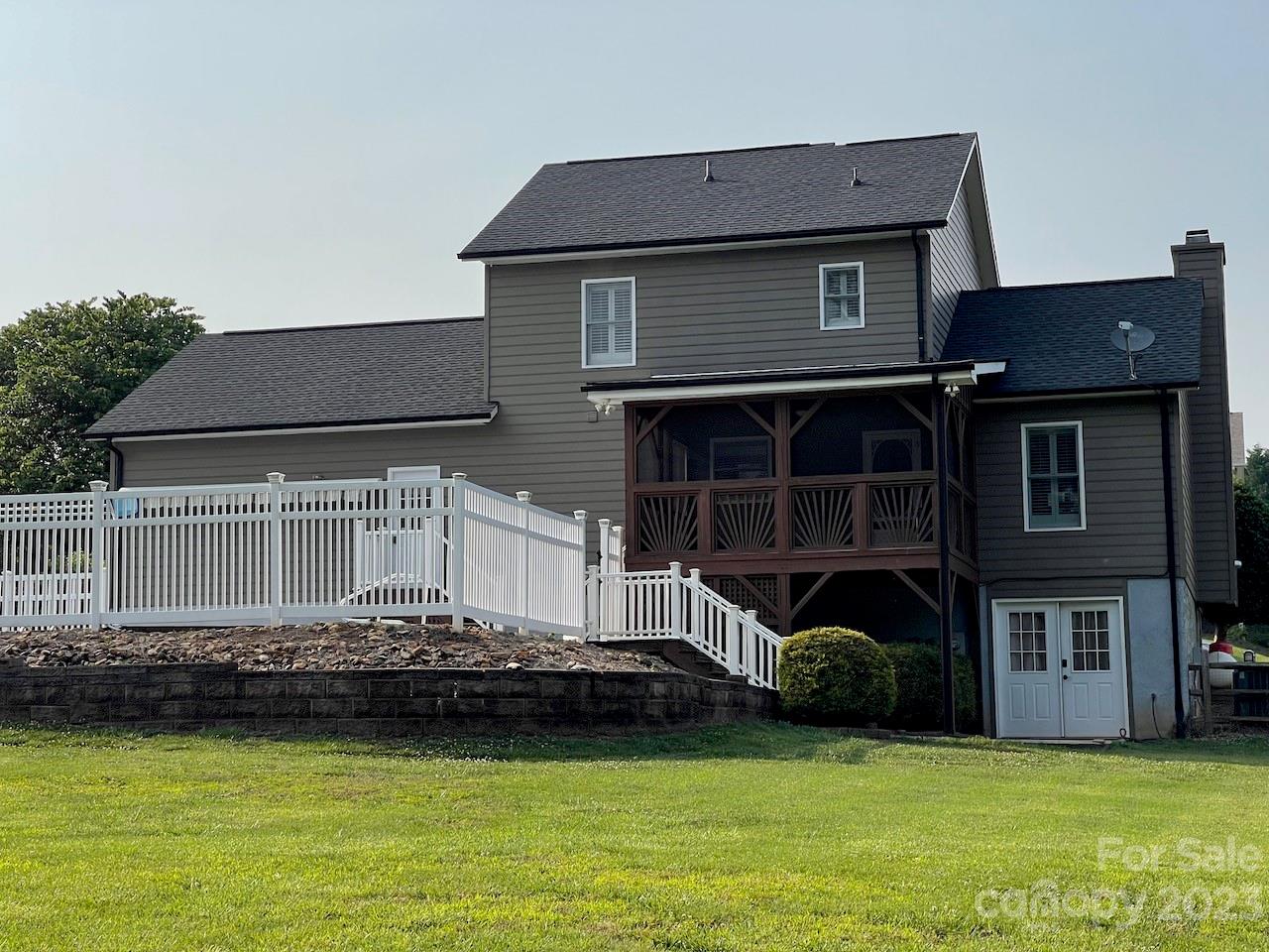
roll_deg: +0.4
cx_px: 634
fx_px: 2346
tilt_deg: +7.5
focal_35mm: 64
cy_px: 476
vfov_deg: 22.9
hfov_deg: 30.3
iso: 20
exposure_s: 1/1410
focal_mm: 7.5
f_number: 2.2
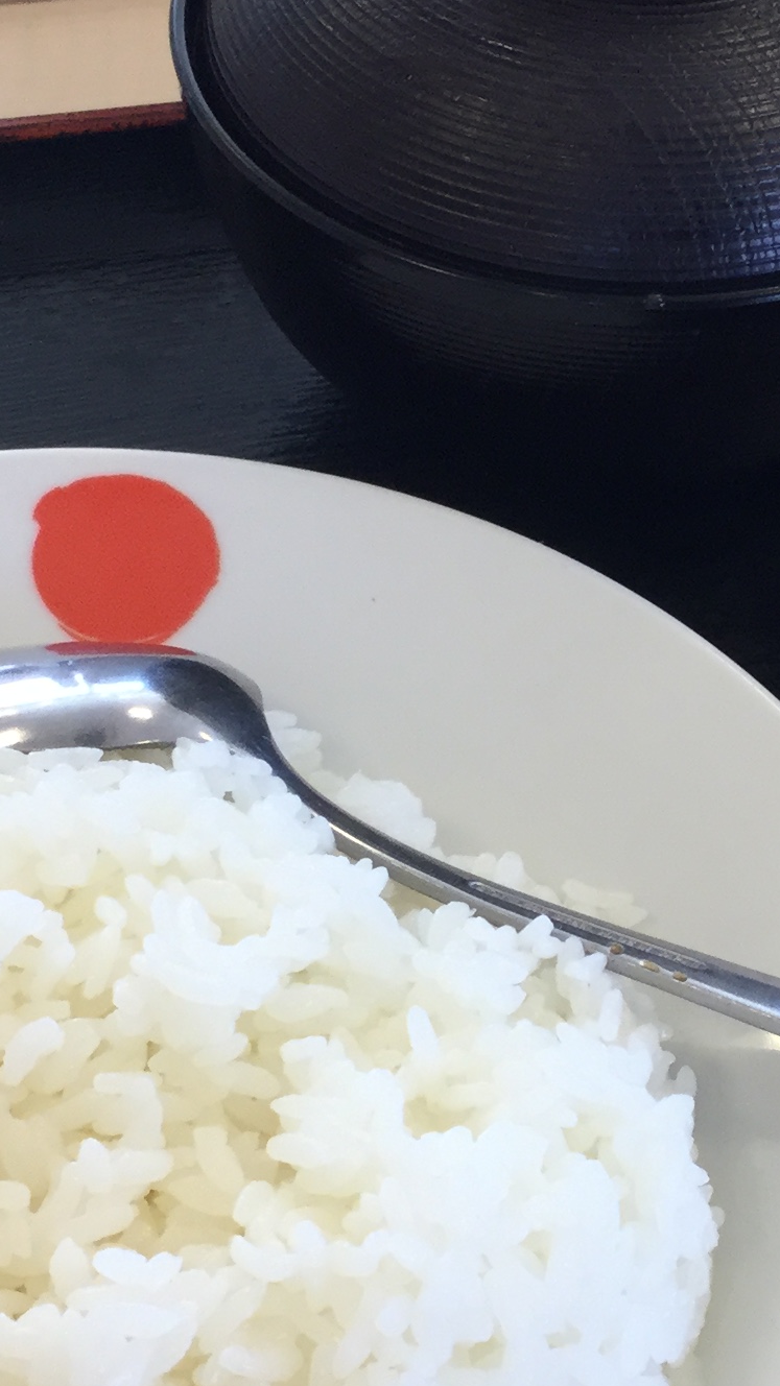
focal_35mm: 83
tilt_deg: -49.3
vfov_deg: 25.6
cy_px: 791
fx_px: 3052
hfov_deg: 14.4
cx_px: 685
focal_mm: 3.3
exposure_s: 1/40
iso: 25
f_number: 2.4
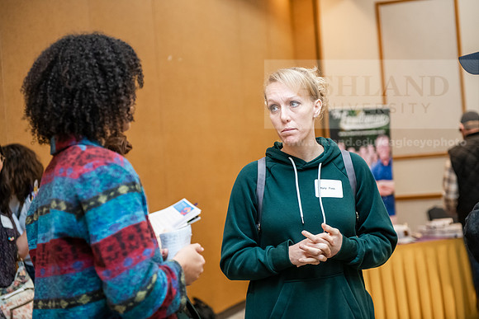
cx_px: 240
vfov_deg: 19.5
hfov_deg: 28.8
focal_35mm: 70
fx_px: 932
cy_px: 160
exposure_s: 1/160
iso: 2500
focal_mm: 70
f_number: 3.2
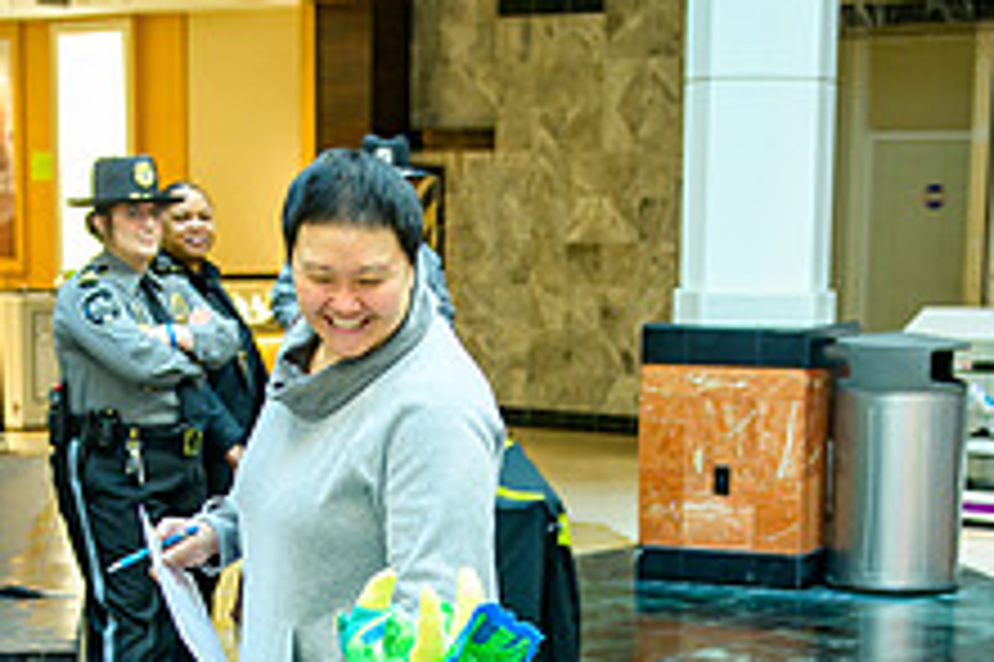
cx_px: 477
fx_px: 2538
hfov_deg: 22.2
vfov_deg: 14.5
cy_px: 732
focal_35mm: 92
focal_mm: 35
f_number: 3.5
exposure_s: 1/200
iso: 1250
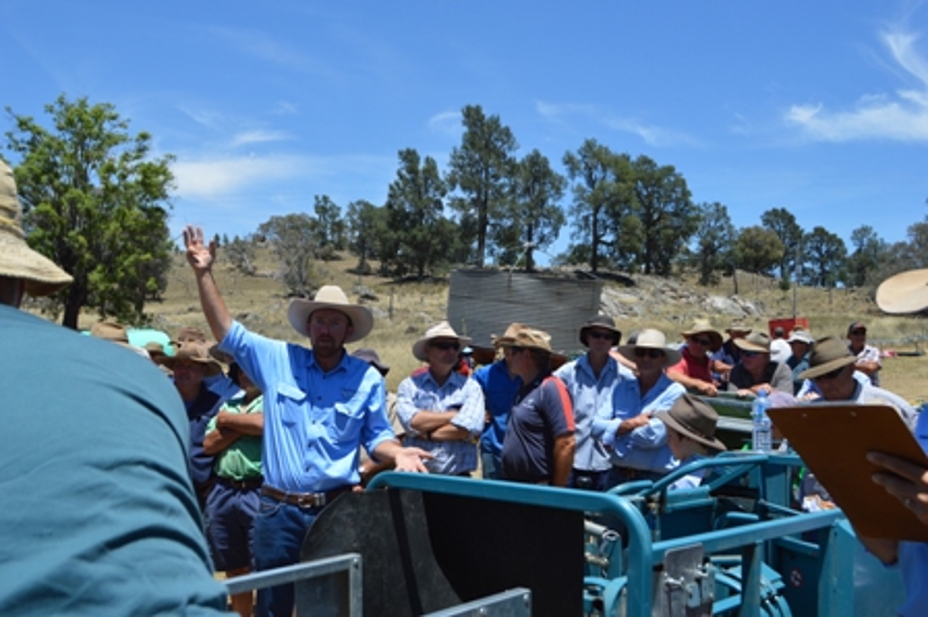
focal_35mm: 36
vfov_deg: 36.8
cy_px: 308
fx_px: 927
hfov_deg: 53.2
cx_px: 464
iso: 100
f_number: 8
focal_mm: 24
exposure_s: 1/250
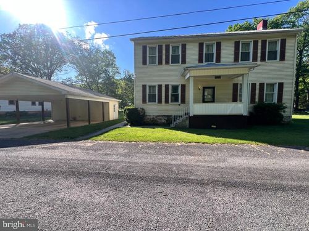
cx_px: 154
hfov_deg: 106.2
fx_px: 116
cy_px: 116
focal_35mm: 13
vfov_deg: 89.9
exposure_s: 1/595
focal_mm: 1.57
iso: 32
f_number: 1.8
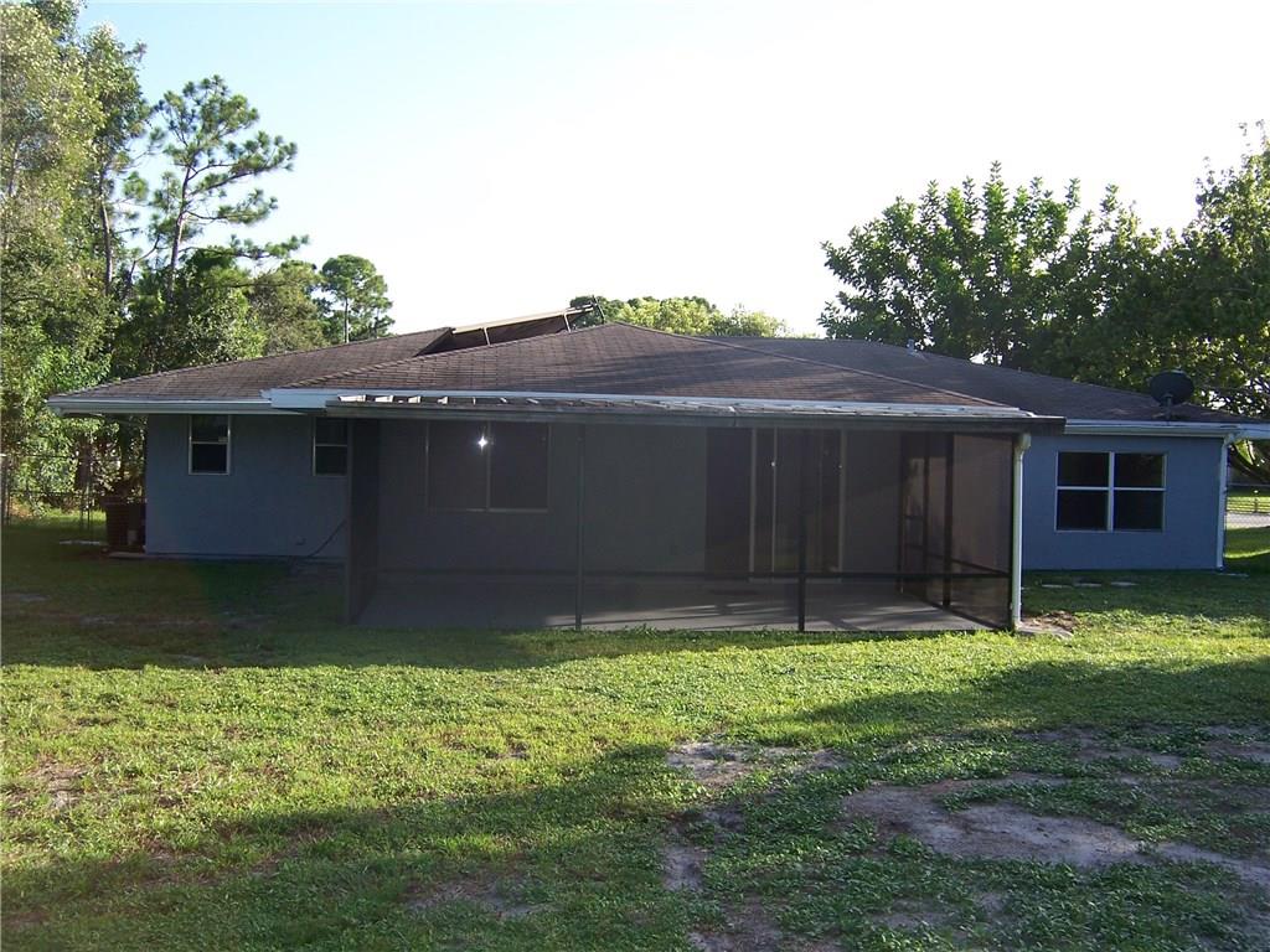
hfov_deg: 55.4
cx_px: 635
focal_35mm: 33
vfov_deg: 42.9
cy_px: 476
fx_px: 1211
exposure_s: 1/250
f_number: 3.4
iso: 80
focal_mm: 5.5
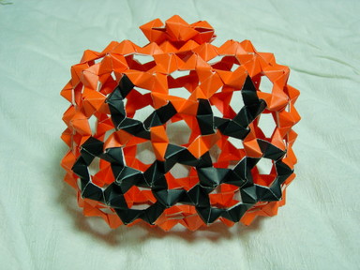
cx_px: 180
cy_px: 135
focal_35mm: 41
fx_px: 426
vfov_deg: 35.1
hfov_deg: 45.8
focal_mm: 8.5
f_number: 2.9
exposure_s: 1/26.9
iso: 200
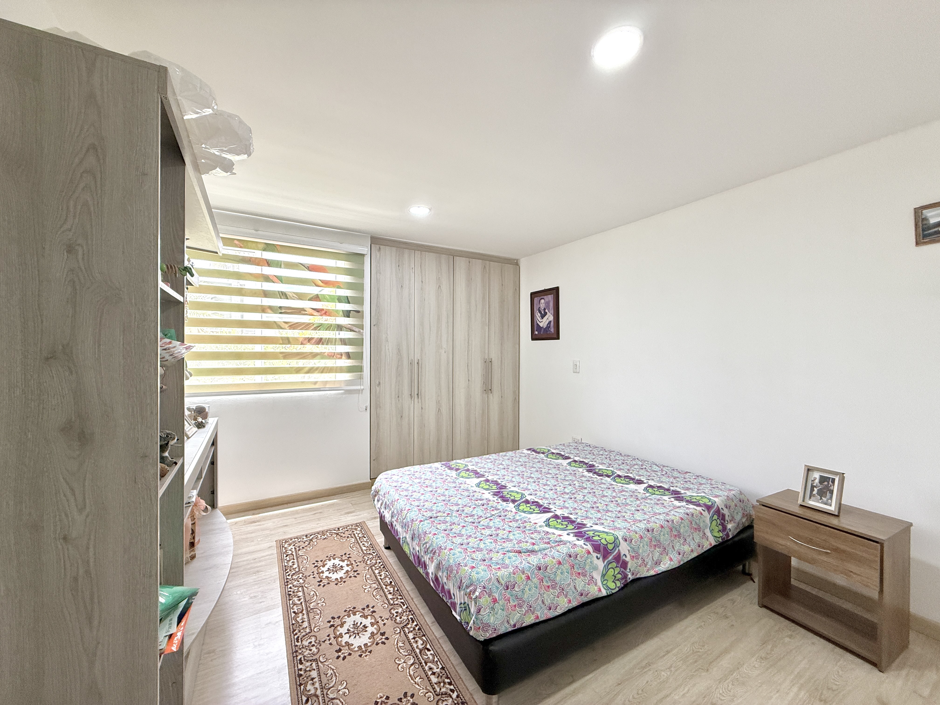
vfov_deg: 85.7
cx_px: 470
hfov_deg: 102.1
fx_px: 380
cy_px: 352
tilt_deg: -0.3
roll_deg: -0.1
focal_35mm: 14
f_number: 2.2
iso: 200
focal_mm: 2.22
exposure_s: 1/99
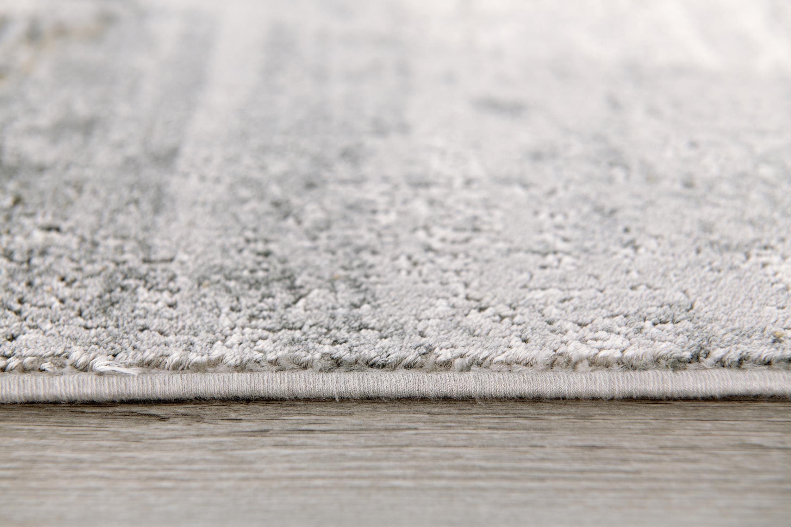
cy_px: 264
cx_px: 396
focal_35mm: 70
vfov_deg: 19.5
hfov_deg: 28.8
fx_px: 1538
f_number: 7.1
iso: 100
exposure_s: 1/160
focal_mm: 70
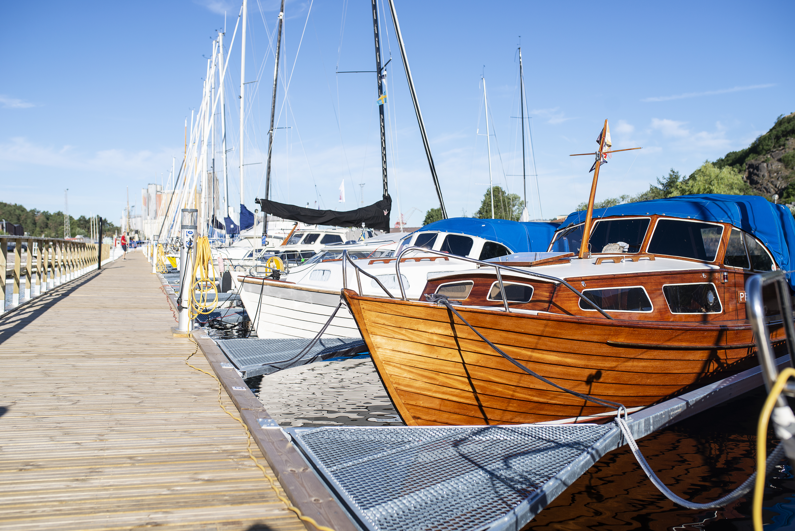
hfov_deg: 54.4
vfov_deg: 37.9
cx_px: 398
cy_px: 266
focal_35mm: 35
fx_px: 773
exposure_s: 1/1250
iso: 80
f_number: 4
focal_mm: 35
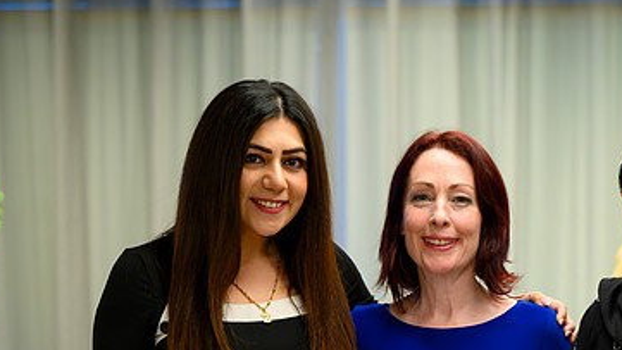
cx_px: 450
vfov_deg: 8.5
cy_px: 312
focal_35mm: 143
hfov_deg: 15.0
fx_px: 2358
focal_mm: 85
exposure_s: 1/200
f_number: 2.8
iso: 1400
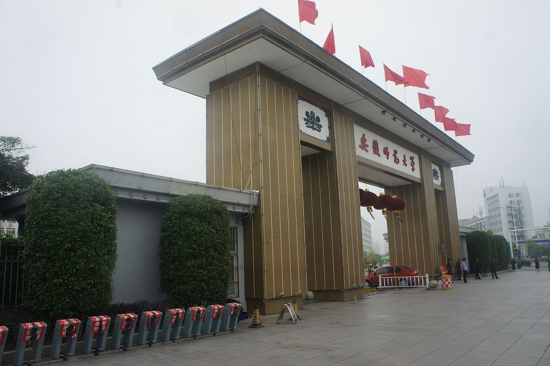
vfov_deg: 47.9
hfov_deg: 67.4
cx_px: 275
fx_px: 412
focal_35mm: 27
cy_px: 183
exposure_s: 1/50
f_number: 9
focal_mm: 18
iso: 200
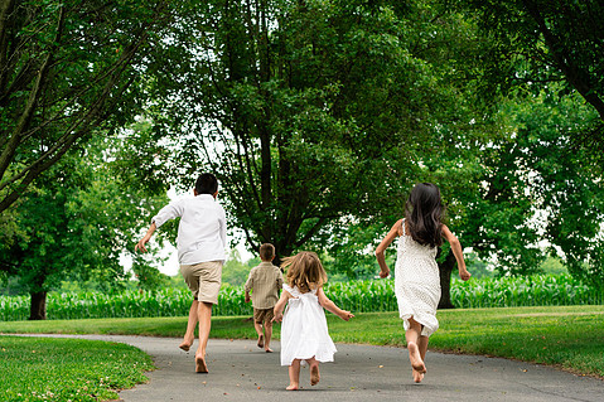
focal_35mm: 103
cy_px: 243
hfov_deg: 19.8
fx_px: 1727
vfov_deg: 13.3
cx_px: 257
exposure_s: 1/320
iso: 500
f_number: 5
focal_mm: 85
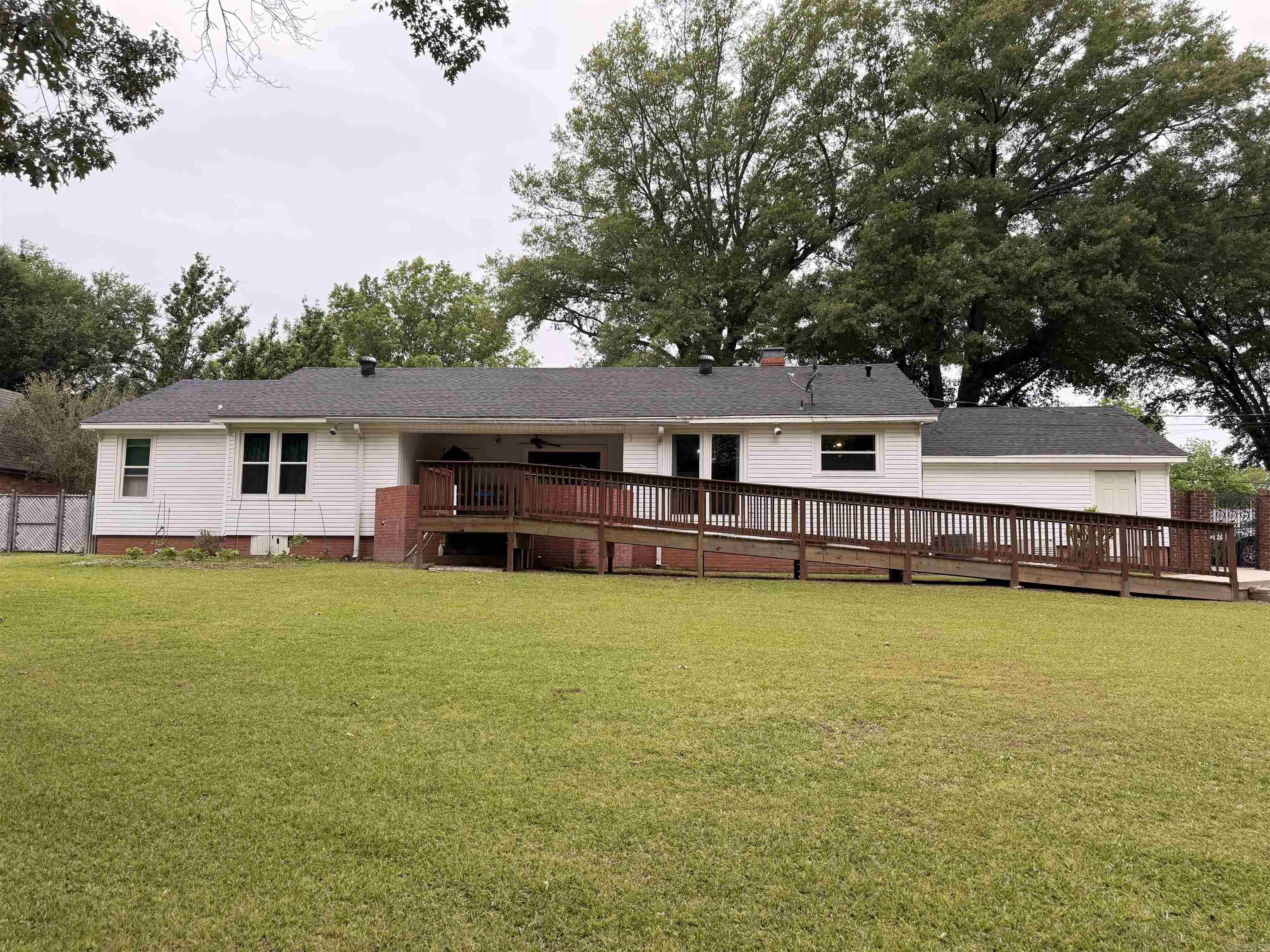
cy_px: 476
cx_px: 635
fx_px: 881
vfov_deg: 56.8
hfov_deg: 71.6
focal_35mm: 24
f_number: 1.78
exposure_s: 1/637
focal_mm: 6.76
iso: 100
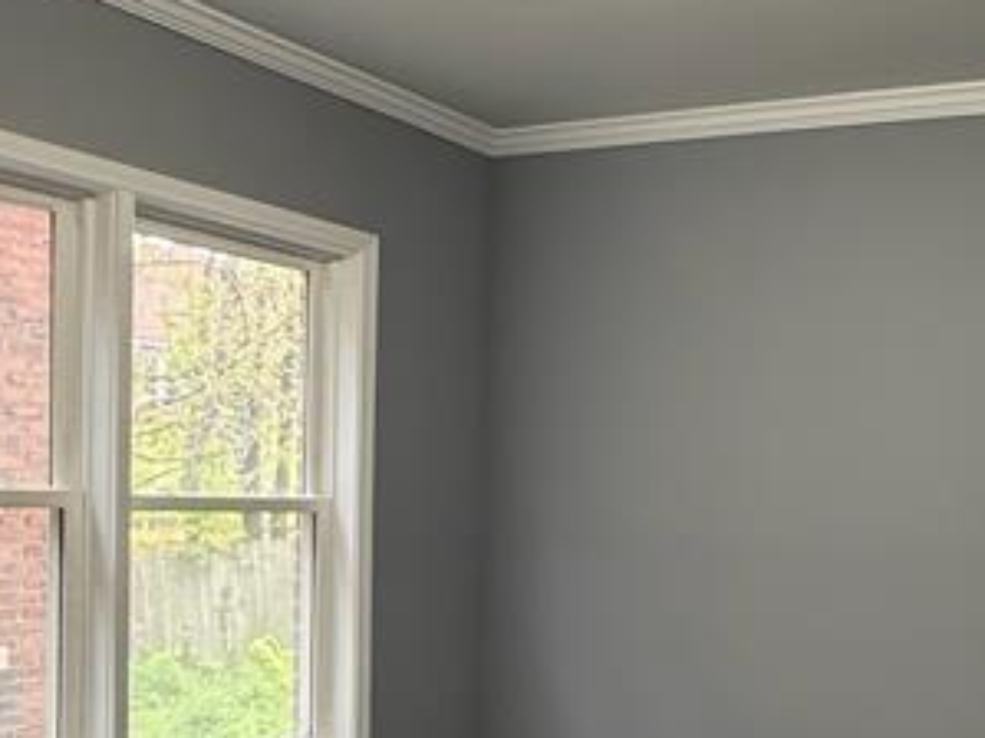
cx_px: 807
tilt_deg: -3.1
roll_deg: -2.3
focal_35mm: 48
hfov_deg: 38.0
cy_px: 560
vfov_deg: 29.7
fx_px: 1365
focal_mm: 2.22
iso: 200
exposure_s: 1/60
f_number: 2.2
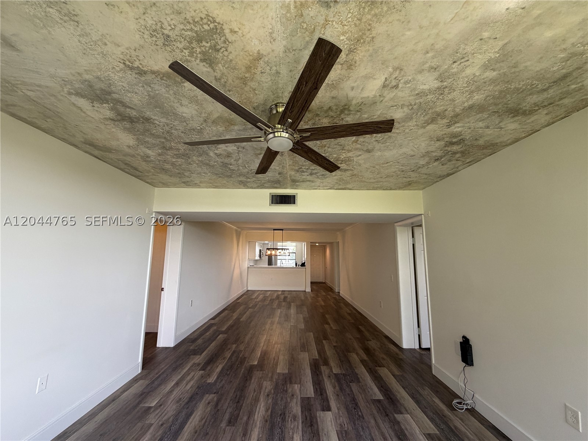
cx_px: 294
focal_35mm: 14
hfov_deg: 102.1
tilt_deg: +8.9
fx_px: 238
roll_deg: -0.6
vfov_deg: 85.7
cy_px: 220
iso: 200
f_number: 2.2
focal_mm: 2.22
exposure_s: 1/121
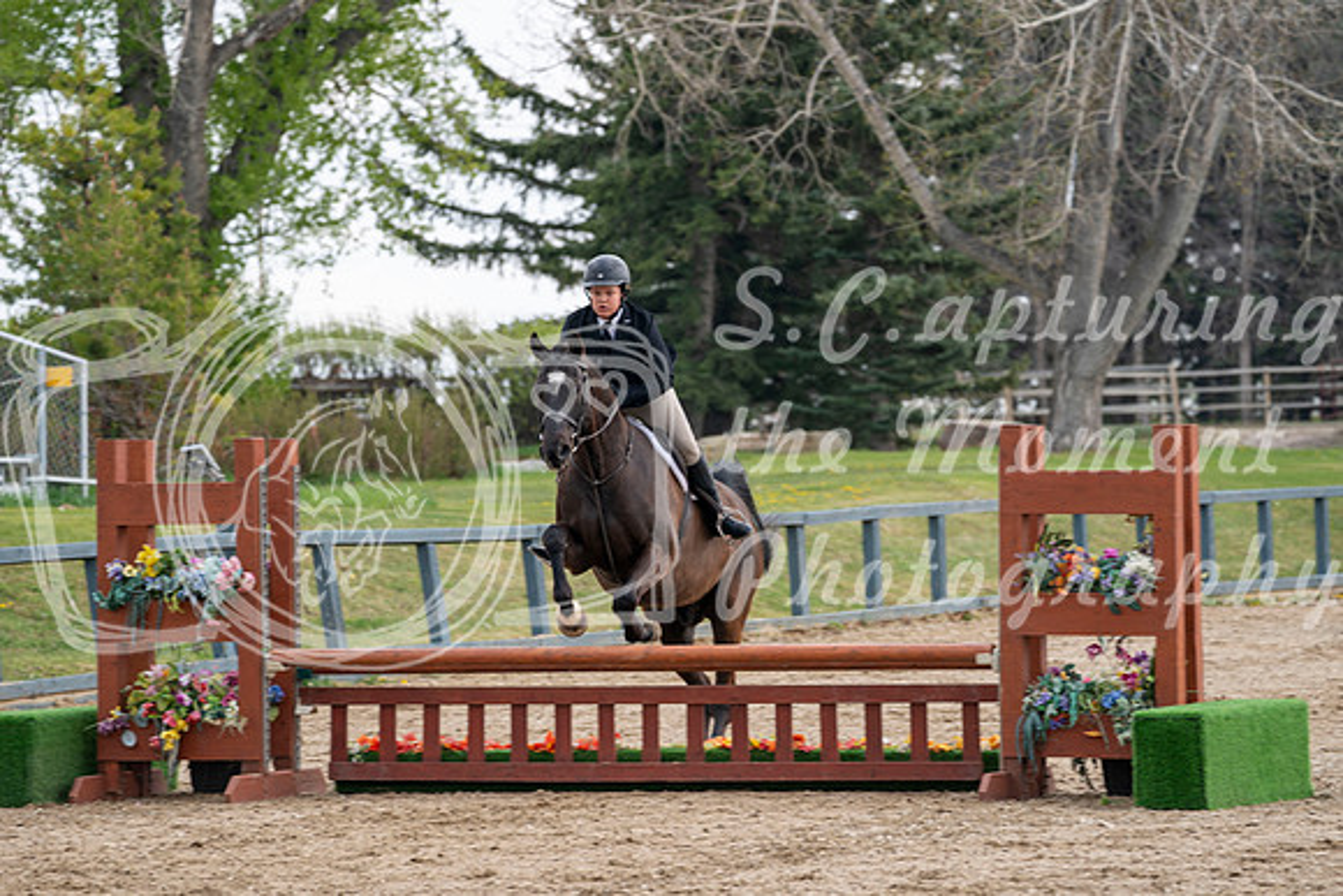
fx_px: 8022
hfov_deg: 9.6
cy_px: 448
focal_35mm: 215
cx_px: 672
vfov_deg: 6.4
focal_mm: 215
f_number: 5.6
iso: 125
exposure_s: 1/250
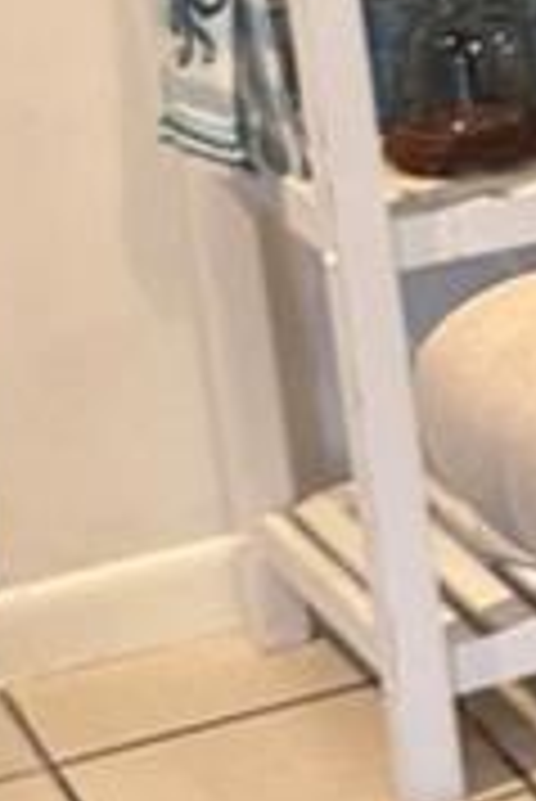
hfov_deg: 6.9
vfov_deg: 12.1
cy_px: 63
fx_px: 3744
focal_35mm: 168
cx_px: 1896
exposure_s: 1/60
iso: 320
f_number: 1.78
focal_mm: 6.76
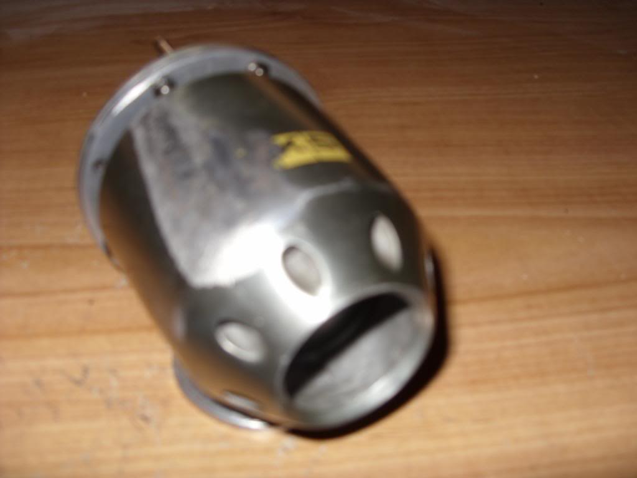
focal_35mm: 38
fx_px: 699
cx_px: 318
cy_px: 239
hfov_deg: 49.0
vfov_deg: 37.7
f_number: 2.8
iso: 50
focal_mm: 6.3
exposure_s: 1/30
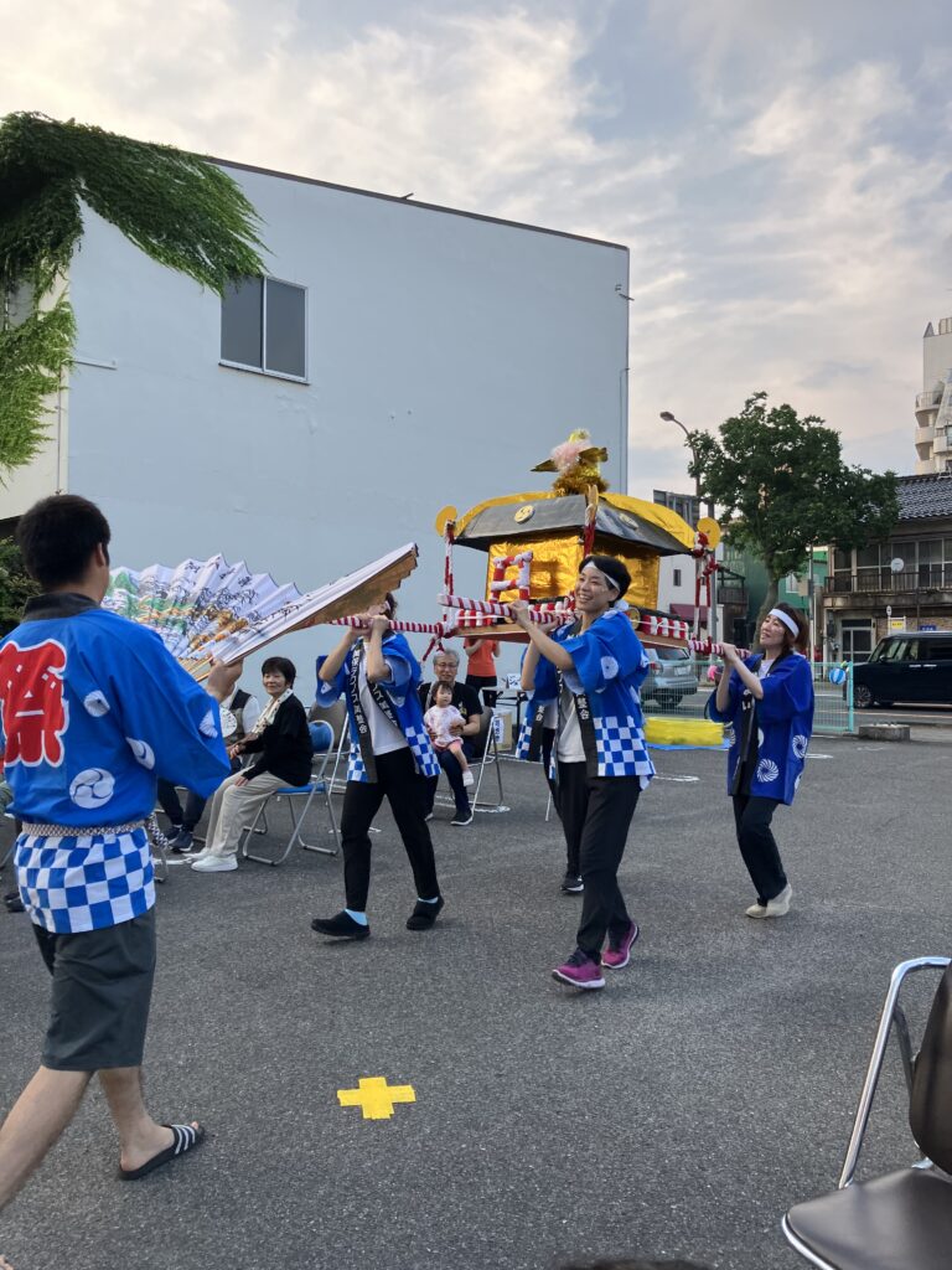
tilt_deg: +2.2
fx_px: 1027
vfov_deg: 63.4
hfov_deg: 49.7
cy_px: 635
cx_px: 476
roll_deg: +0.0
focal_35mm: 28
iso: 32
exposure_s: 1/200
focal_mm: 3.99
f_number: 1.8
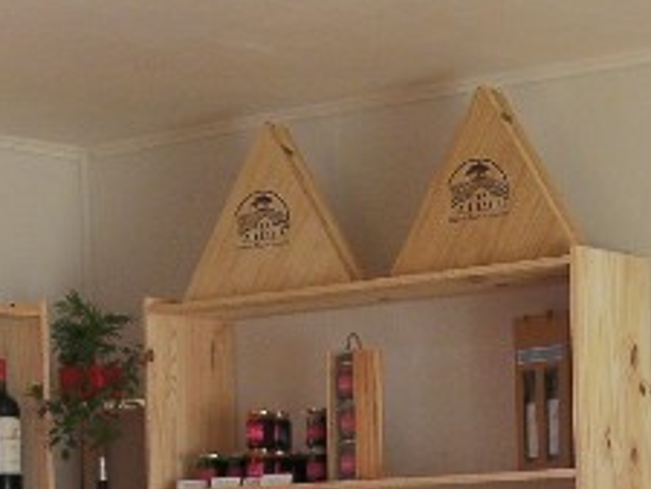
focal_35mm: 120
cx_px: 420
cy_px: 689
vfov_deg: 11.9
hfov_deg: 16.4
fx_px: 2258
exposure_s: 1/30
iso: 85
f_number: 3.5
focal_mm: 6.8
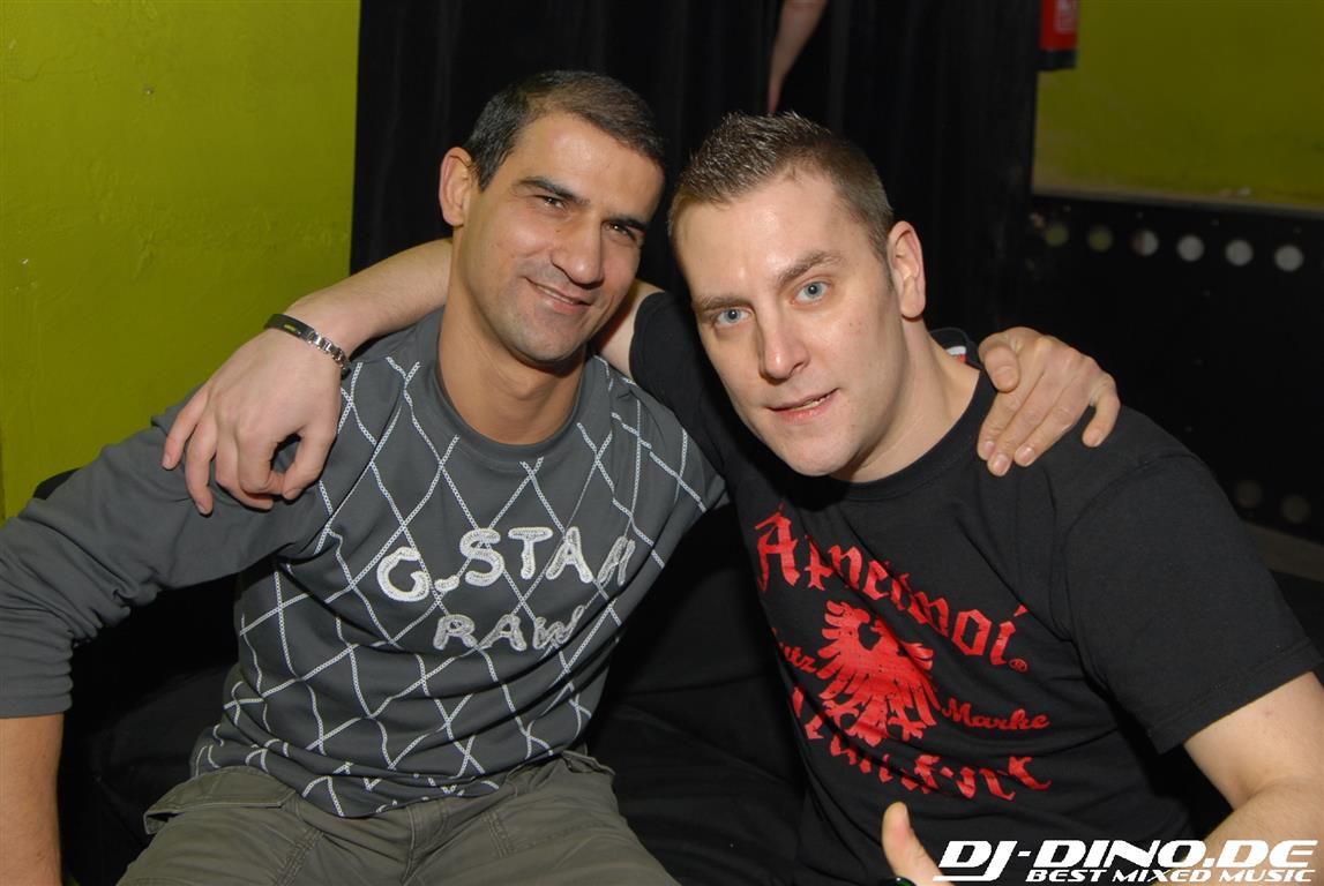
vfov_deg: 37.0
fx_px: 1326
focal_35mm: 36
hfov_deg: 53.1
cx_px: 662
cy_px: 443
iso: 200
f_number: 5.6
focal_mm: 24
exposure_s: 1/3
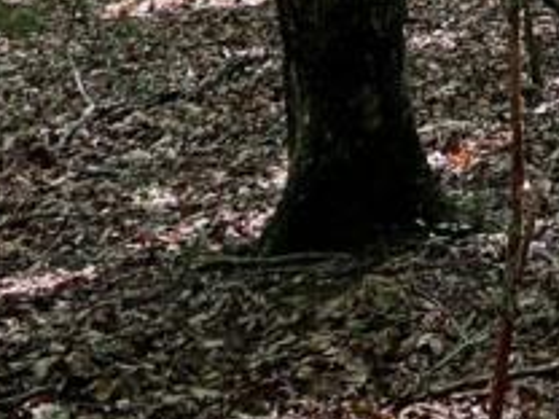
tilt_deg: -11.6
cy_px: -416
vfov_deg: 9.3
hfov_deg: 12.6
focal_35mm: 150
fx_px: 2422
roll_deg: -0.4
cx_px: 804
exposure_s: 1/121
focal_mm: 5.7
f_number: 1.5
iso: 64
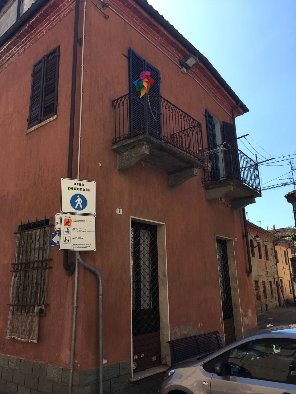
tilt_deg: +16.0
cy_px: 197
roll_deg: +3.5
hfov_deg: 48.2
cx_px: 148
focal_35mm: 29
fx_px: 331
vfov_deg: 61.7
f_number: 2.2
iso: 25
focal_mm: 4.15
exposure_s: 1/986
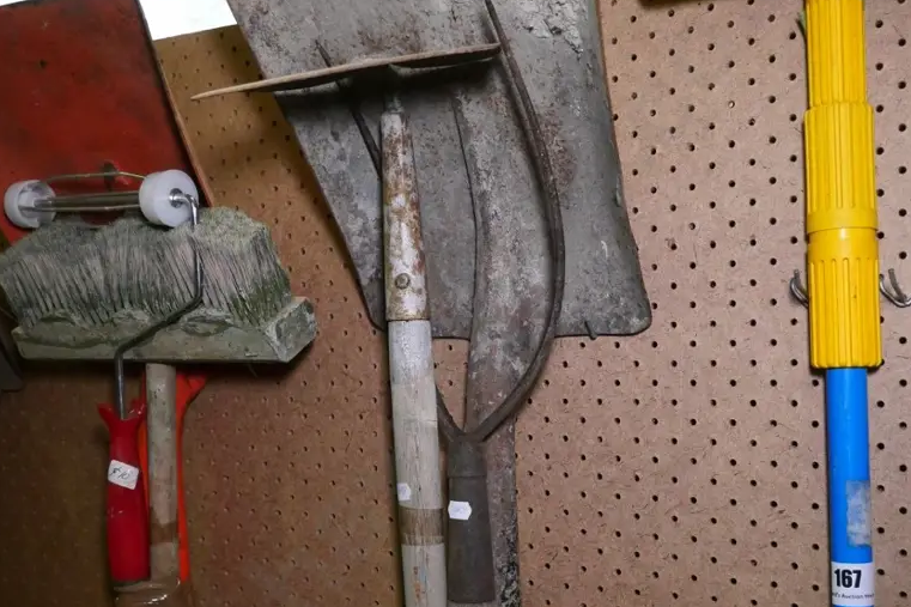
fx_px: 1063
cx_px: 454
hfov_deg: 46.4
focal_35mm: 42
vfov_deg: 31.7
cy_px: 384
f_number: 4.5
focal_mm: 15
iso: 3200
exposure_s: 1/320
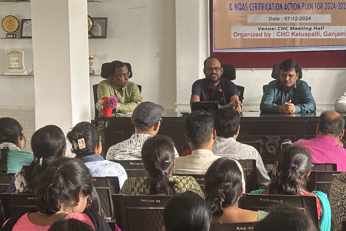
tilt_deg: -5.8
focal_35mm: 104
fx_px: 999
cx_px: 258
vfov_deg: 13.1
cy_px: 150
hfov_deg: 19.5
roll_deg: +0.7
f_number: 1.6
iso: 160
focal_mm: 5.96
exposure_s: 1/50
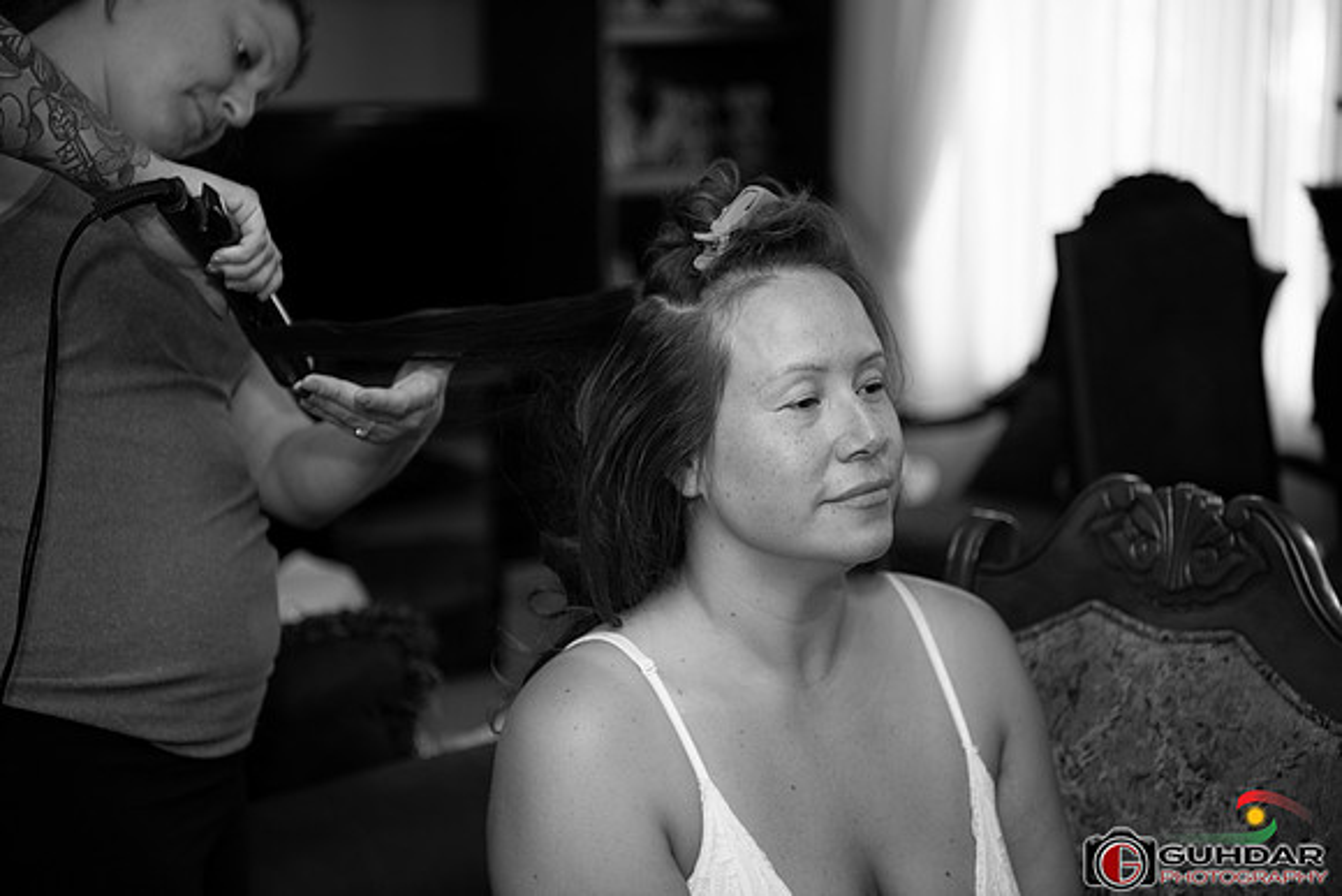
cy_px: 448
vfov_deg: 21.9
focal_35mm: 62
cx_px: 671
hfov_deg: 32.4
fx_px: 2312
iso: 400
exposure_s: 1/160
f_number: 2.8
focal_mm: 62
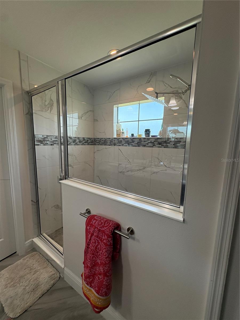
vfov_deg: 102.1
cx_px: 120
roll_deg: -2.0
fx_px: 129
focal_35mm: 14
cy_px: 160
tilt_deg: -6.9
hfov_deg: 85.7
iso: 80
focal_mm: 2.22
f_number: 2.2
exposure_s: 1/132
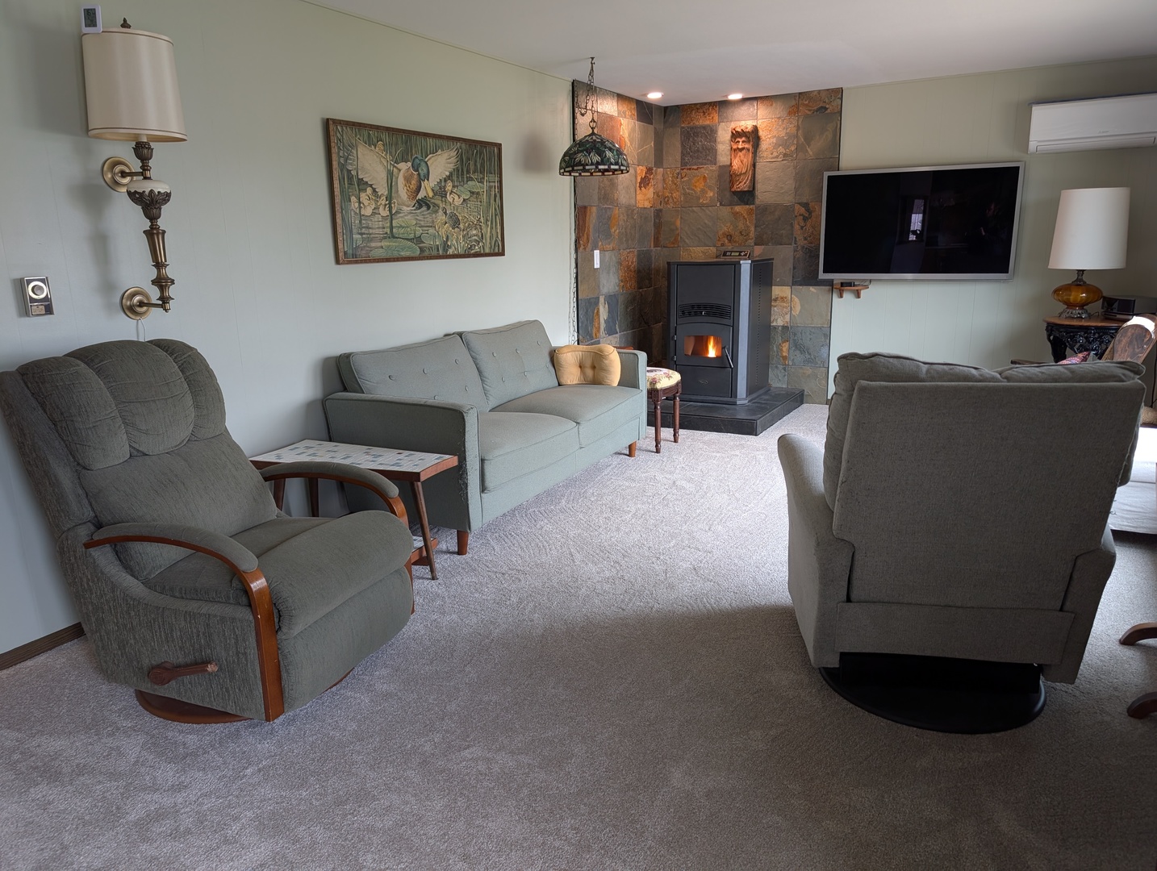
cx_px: 578
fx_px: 803
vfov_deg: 56.9
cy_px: 436
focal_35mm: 24
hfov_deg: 71.5
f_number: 1.68
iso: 36
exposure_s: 1/23.8
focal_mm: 6.9
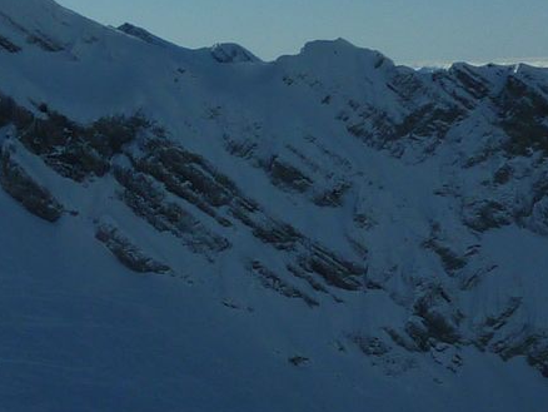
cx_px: 23
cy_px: 379
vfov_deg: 14.1
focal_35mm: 104
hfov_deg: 18.5
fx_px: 1647
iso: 80
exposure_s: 1/1000
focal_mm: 4.4
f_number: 6.3
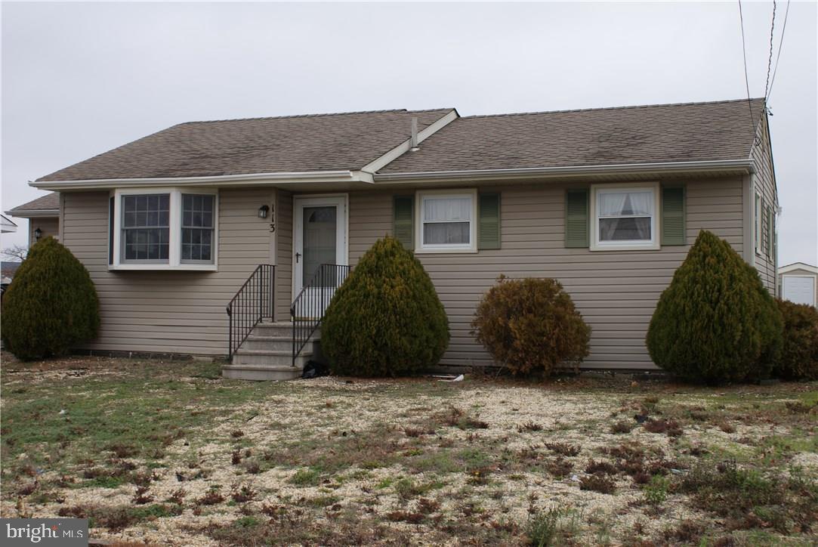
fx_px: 1023
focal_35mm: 45
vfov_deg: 29.9
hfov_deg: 43.6
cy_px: 274
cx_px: 409
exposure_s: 1/80
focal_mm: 30
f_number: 6.3
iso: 100
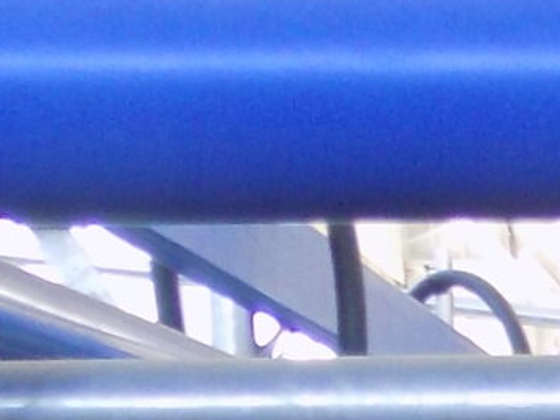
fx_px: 2685
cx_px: 917
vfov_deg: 7.4
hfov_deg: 11.3
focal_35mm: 166
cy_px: 1448
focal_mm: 4
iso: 100
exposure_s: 1/30
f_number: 3.1
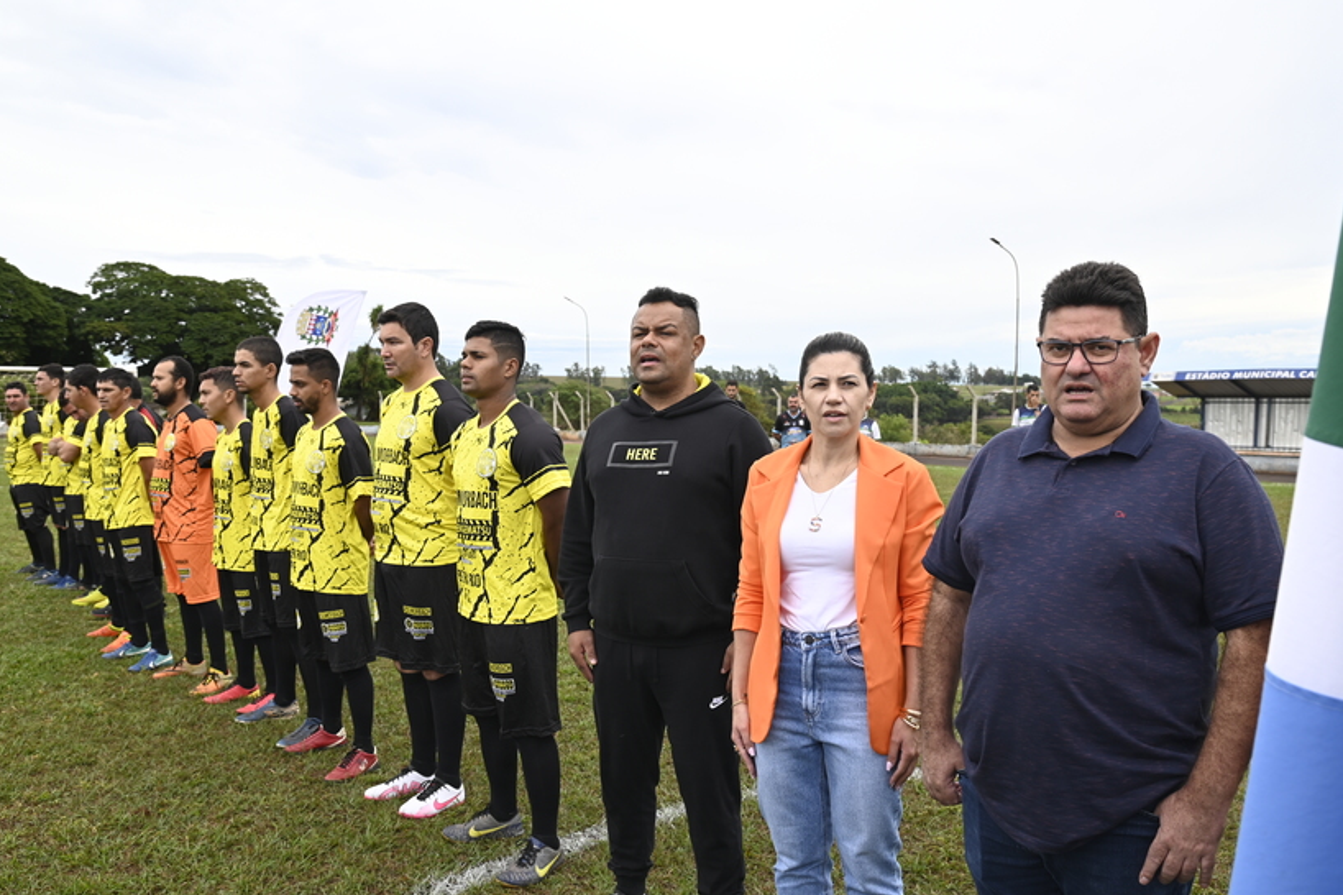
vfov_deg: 39.9
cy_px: 482
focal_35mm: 33
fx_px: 1231
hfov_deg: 57.2
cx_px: 680
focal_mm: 30
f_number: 6.3
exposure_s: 1/125
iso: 200
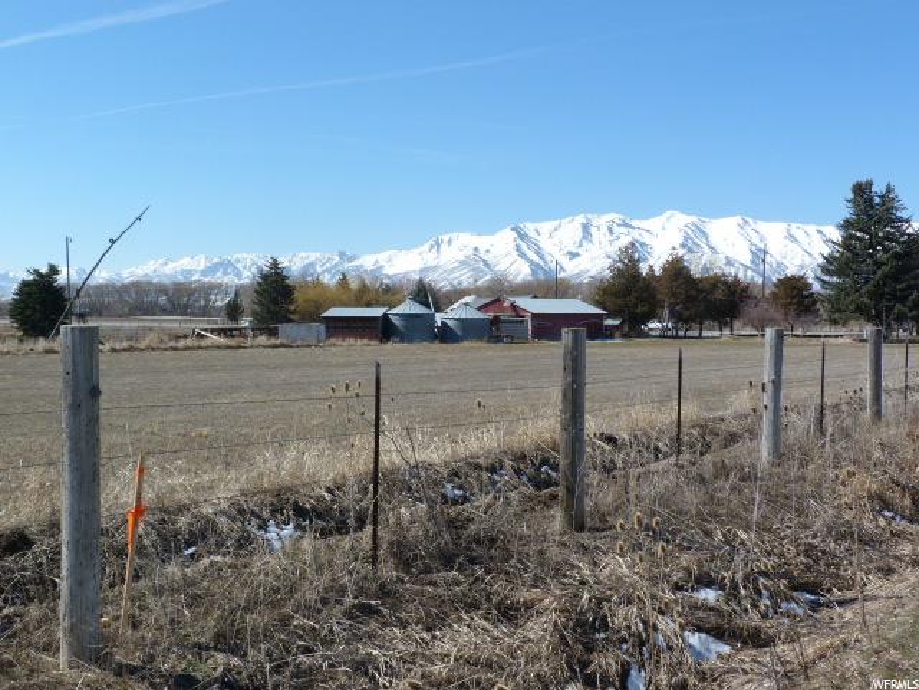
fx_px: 1088
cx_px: 460
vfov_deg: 35.1
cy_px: 345
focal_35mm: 41
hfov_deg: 45.8
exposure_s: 1/320
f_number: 5.6
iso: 80
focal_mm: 7.4
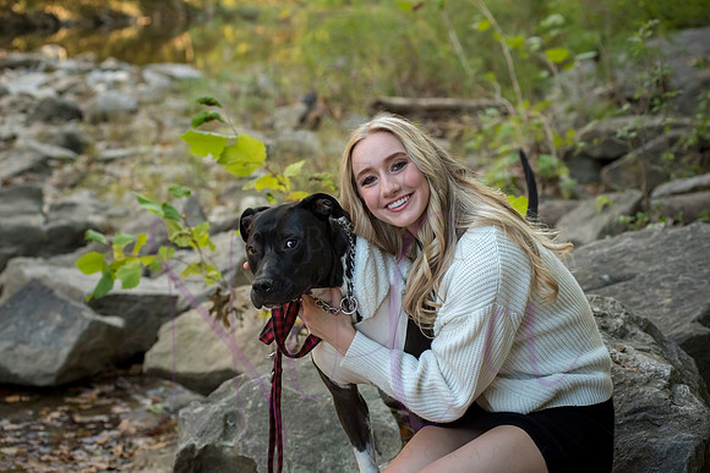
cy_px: 236
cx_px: 355
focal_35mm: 80
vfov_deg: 17.1
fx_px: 1578
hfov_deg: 25.4
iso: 800
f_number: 5
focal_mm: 80
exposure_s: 1/400
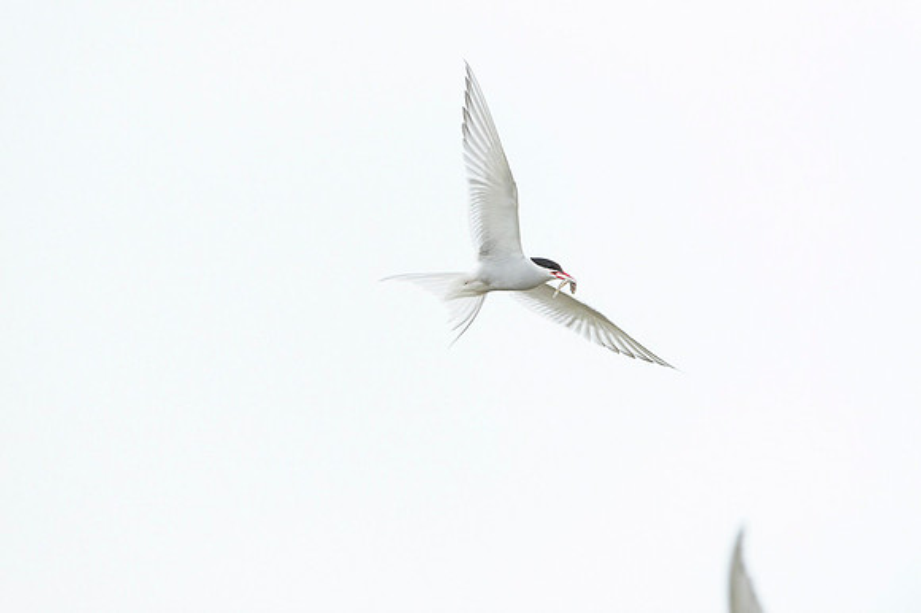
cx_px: 460
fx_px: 12784
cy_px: 306
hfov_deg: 4.1
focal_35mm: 500
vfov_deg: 2.7
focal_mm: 500
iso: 1600
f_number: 4
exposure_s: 1/1600
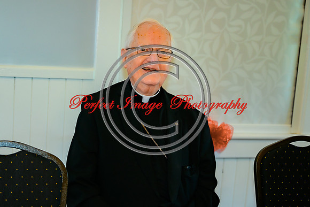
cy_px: 136
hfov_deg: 33.7
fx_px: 509
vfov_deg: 22.9
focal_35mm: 59
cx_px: 114
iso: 80
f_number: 2.8
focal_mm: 45
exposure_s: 1/100
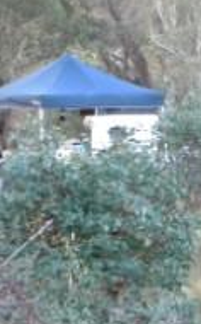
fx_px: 2316
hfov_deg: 5.0
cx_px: 80
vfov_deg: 8.0
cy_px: 48
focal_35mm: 263
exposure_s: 1/30
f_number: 4.7
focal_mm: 19
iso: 598
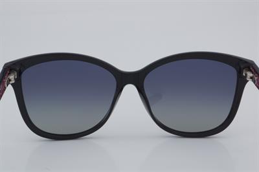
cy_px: 86
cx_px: 130
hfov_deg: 27.0
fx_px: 539
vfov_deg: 18.2
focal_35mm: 75
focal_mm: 50
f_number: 32
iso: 100
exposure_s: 1/4
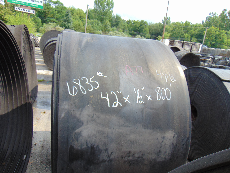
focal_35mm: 25
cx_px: 115
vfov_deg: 54.9
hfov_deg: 69.4
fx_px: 166
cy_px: 86
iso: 80
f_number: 3
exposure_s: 1/500
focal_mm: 4.5
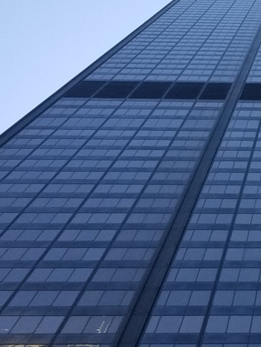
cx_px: 332
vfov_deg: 22.0
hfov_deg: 15.8
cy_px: 149
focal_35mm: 89
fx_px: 894
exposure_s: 1/1468
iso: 50
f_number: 1.7
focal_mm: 4.25
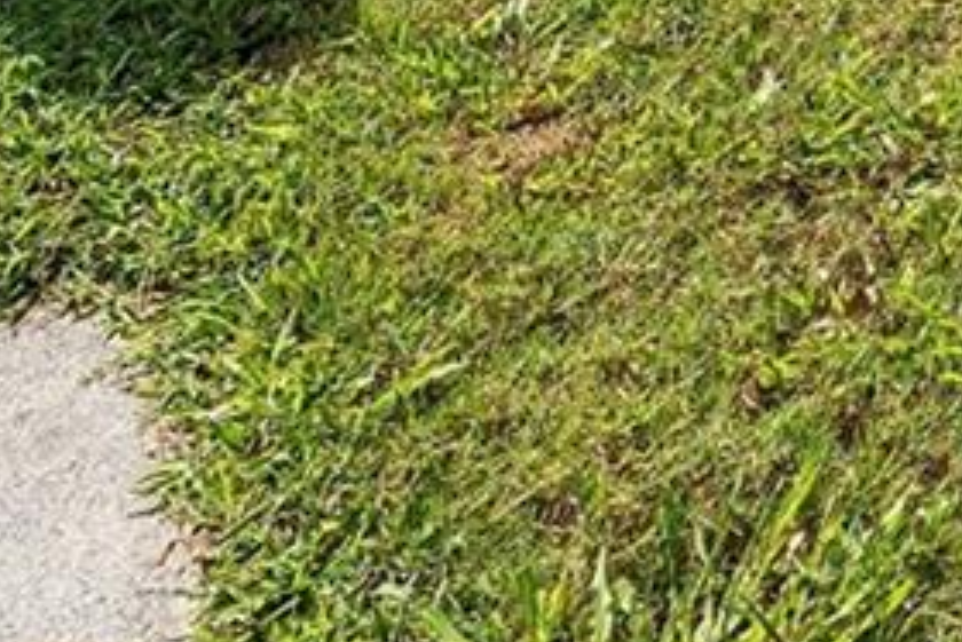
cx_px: 1804
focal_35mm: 80
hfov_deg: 18.7
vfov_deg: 12.4
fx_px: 2139
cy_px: -1006
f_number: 7.1
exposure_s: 1/1600
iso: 400
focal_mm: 14
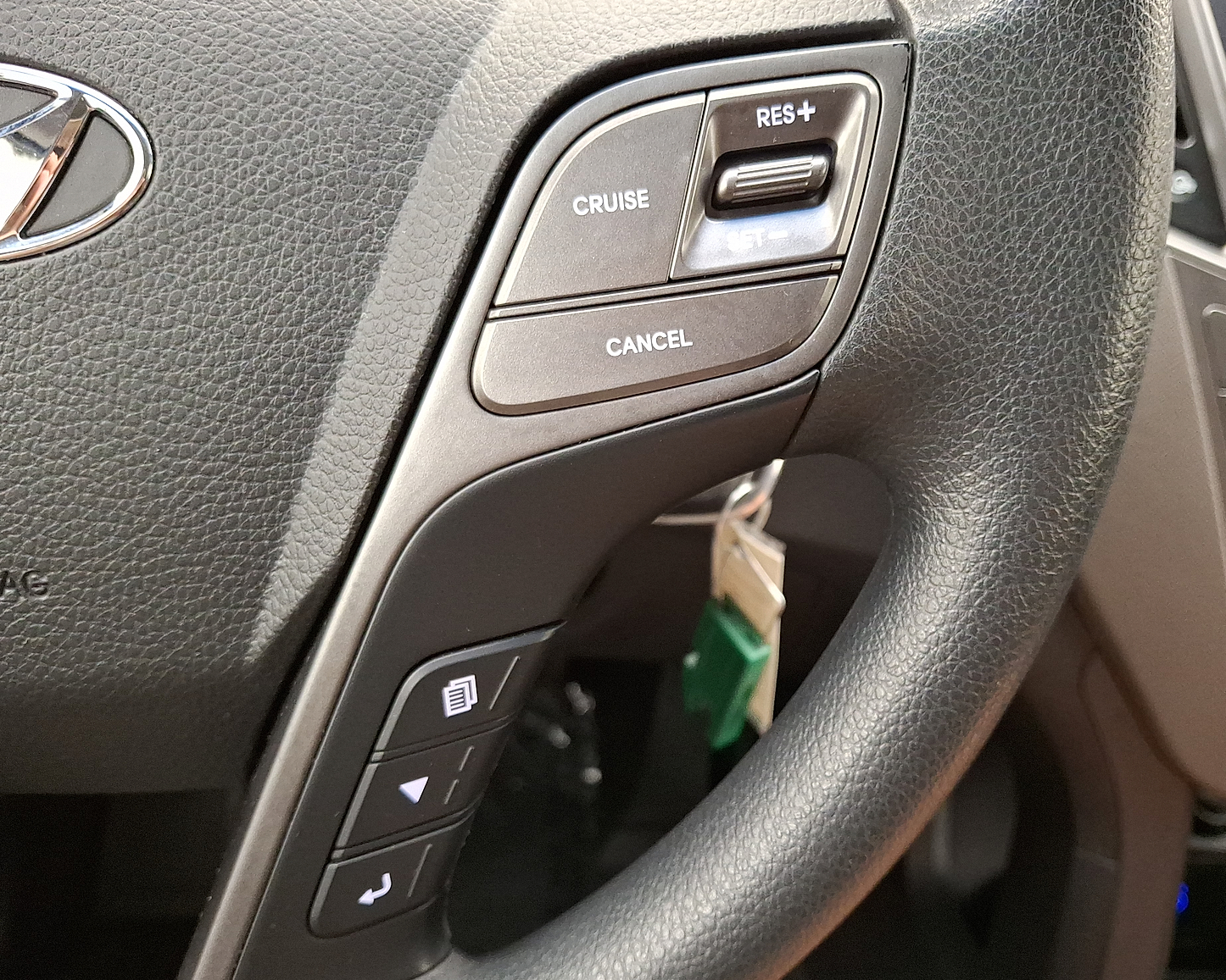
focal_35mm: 27
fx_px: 980
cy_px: 479
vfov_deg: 53.2
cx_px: 667
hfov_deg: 64.0
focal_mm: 4.69
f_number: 1.8
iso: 292
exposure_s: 1/40
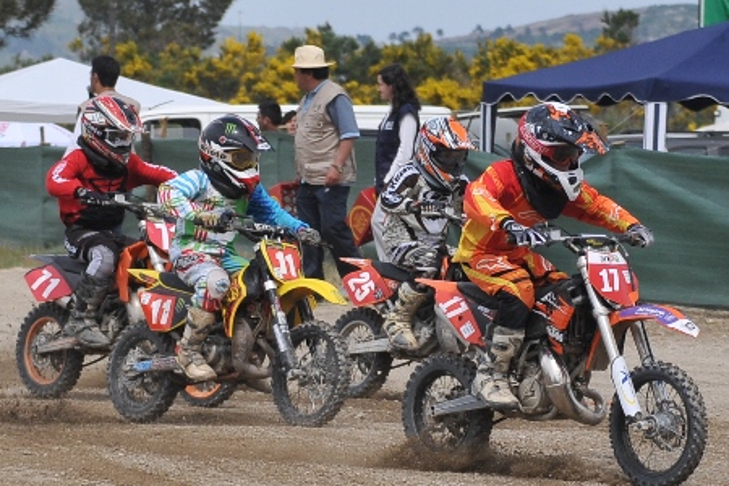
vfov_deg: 11.4
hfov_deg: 17.1
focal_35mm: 120
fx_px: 2430
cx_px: 364
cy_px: 243
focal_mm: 80
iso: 400
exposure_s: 1/3200
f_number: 4
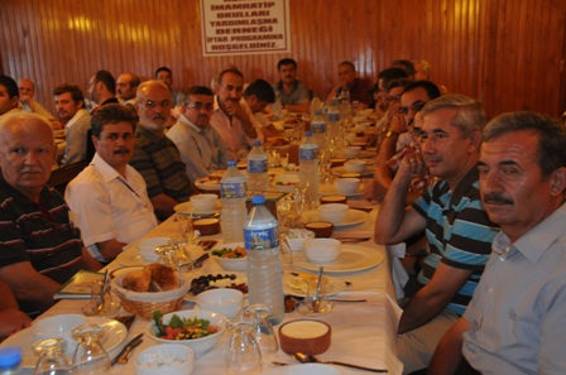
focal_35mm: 44
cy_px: 188
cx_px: 283
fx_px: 683
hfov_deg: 45.0
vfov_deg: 30.7
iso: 1000
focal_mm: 29
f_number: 4
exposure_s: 1/10
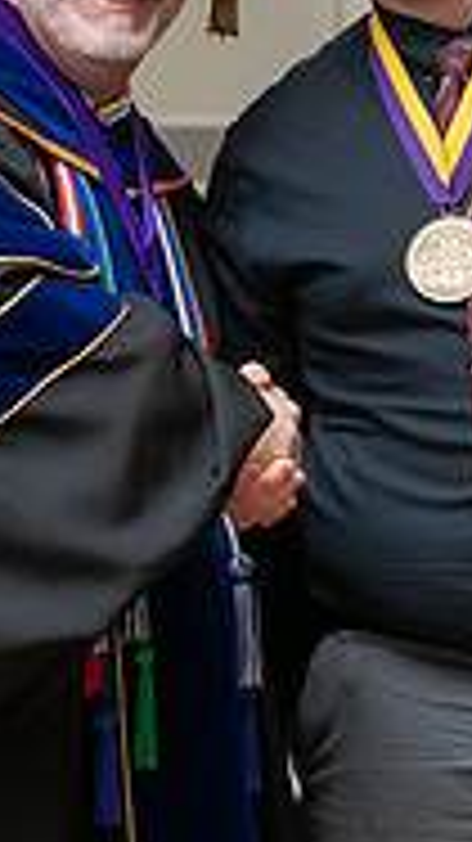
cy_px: 308
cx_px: 355
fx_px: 4345
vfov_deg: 11.0
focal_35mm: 195
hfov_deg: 6.2
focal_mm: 60
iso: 1600
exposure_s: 1/200
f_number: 4.5
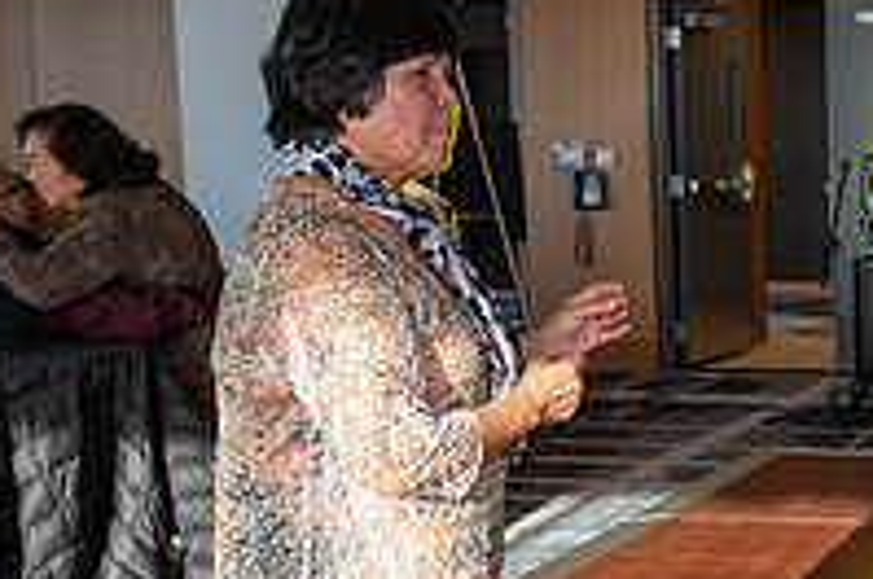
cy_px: 320
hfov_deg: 24.2
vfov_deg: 19.4
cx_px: 1215
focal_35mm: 70
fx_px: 1695
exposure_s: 1/200
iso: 1000
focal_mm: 24
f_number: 5.6
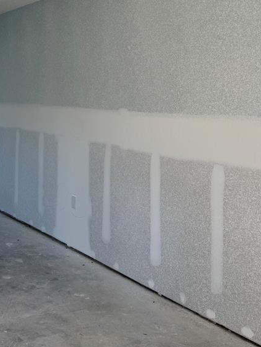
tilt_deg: -2.6
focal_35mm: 51
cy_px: 113
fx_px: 513
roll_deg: -0.1
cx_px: 37
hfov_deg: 27.7
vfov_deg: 37.1
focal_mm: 6.76
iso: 64
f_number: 1.78
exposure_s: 1/121
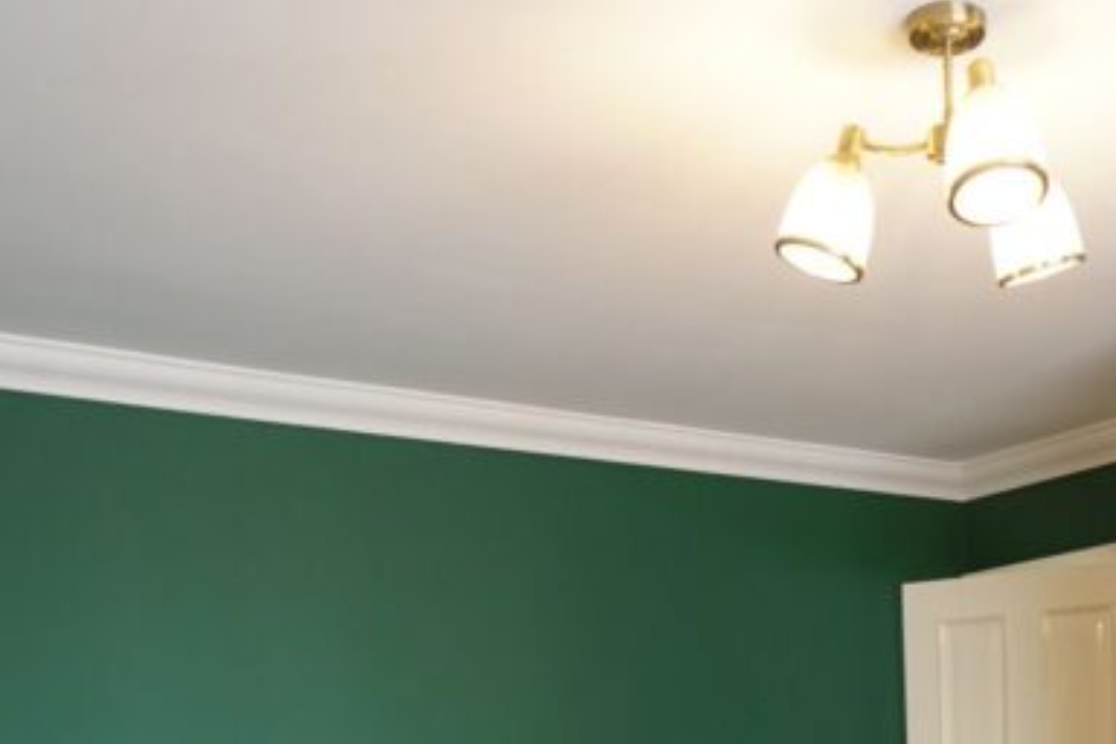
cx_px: 860
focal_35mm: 50
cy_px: 1071
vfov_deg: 22.7
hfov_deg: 38.4
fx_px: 1550
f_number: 5
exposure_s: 1/20
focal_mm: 16
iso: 400
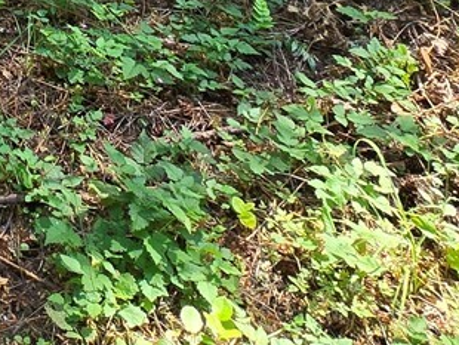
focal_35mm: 67
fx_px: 889
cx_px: -287
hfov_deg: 22.1
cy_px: -394
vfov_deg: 15.8
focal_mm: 2.2
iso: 50
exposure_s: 1/120
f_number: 2.2
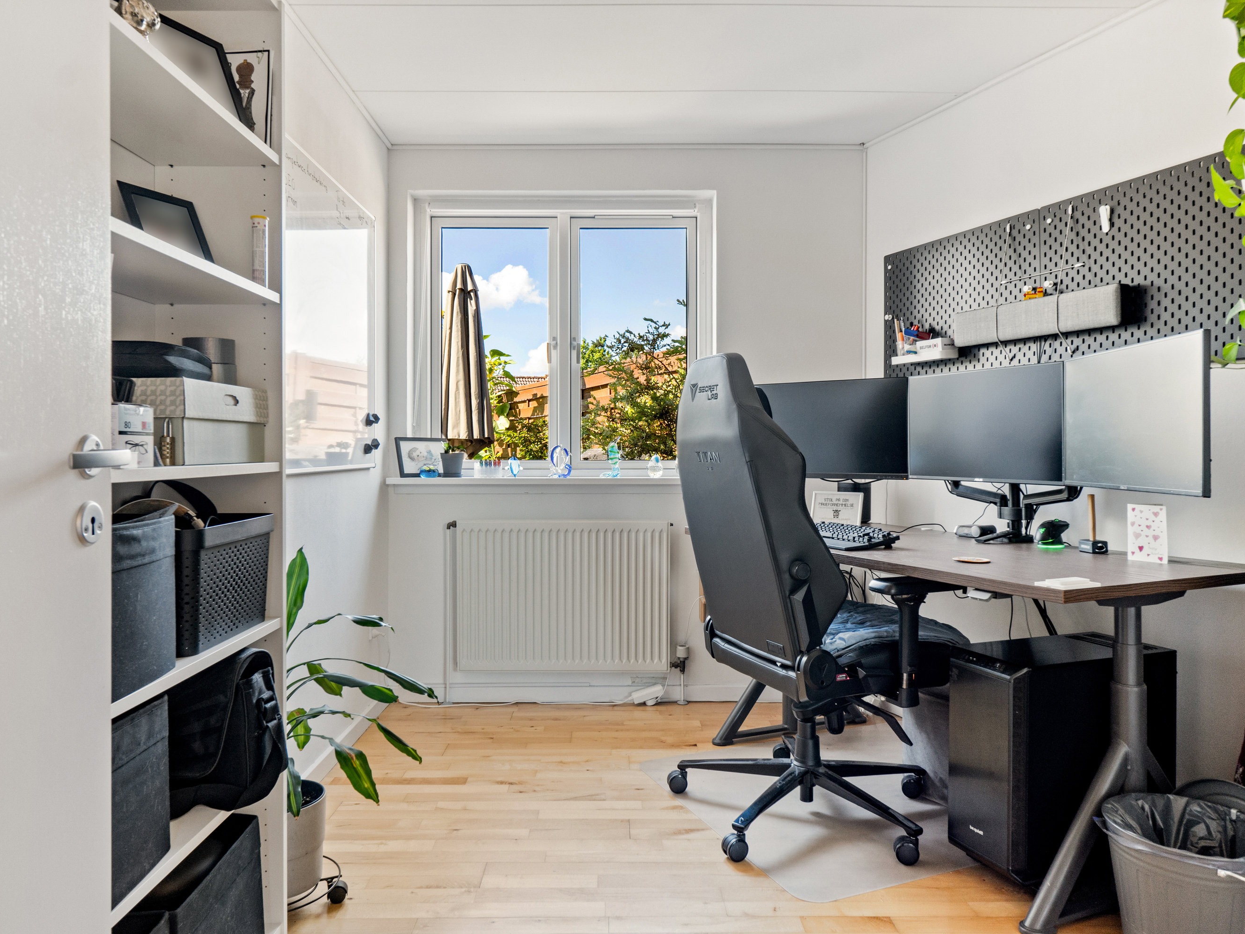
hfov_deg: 70.4
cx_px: 637
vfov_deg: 55.7
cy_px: 467
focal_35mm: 25
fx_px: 883
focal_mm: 15
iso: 200
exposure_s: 1/20
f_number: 8
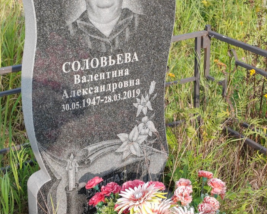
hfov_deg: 26.4
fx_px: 569
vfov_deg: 21.3
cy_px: 112
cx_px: 140
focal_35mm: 72
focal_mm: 5.52
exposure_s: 1/340
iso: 100
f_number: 1.9
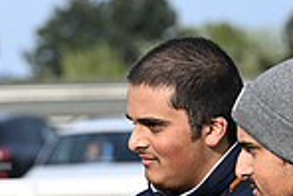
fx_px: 5092
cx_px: -109
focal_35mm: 625
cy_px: 308
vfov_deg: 2.2
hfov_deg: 3.3
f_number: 6.3
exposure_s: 1/2500
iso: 800
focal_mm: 160
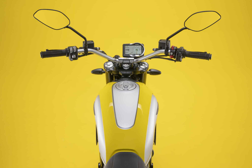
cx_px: 126
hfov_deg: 51.9
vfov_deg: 35.9
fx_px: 259
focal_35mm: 37
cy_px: 84
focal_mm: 37
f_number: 13
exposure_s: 1/25
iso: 100
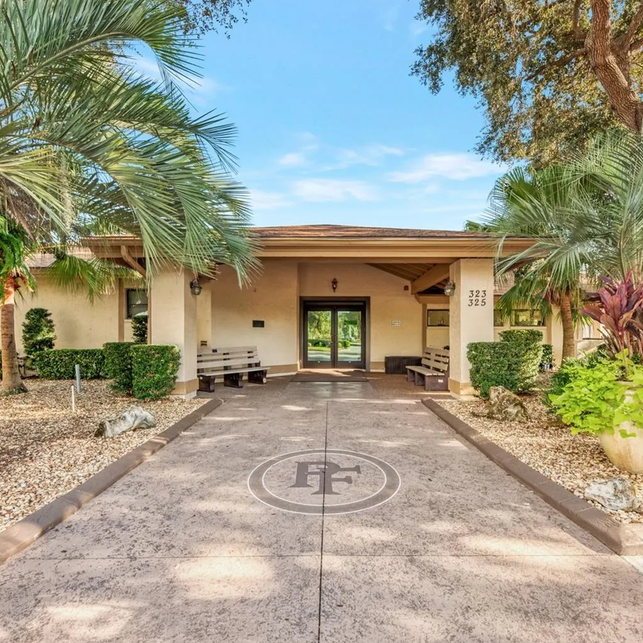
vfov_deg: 87.4
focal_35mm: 16
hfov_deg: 87.4
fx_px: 336
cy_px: 329
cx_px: 332
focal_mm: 12
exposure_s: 1/25
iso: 160
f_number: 7.1
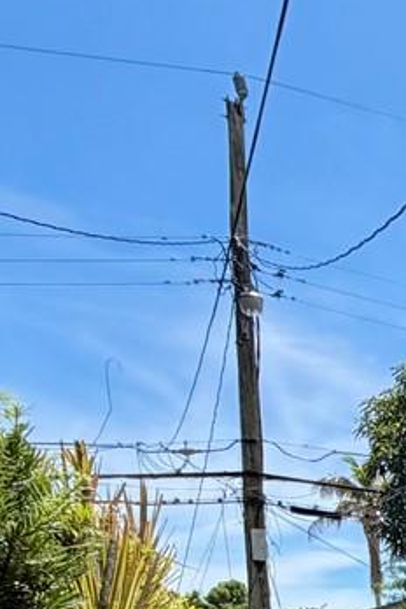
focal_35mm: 67
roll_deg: +1.7
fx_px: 1133
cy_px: 816
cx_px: 812
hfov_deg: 15.9
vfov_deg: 25.4
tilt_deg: -6.2
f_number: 2.2
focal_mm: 2.22
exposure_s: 1/985
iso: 25
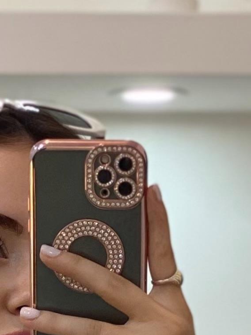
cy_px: 706
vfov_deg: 6.9
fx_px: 2677
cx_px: -4
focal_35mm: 277
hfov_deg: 5.4
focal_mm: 6
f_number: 2
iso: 64
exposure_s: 1/100
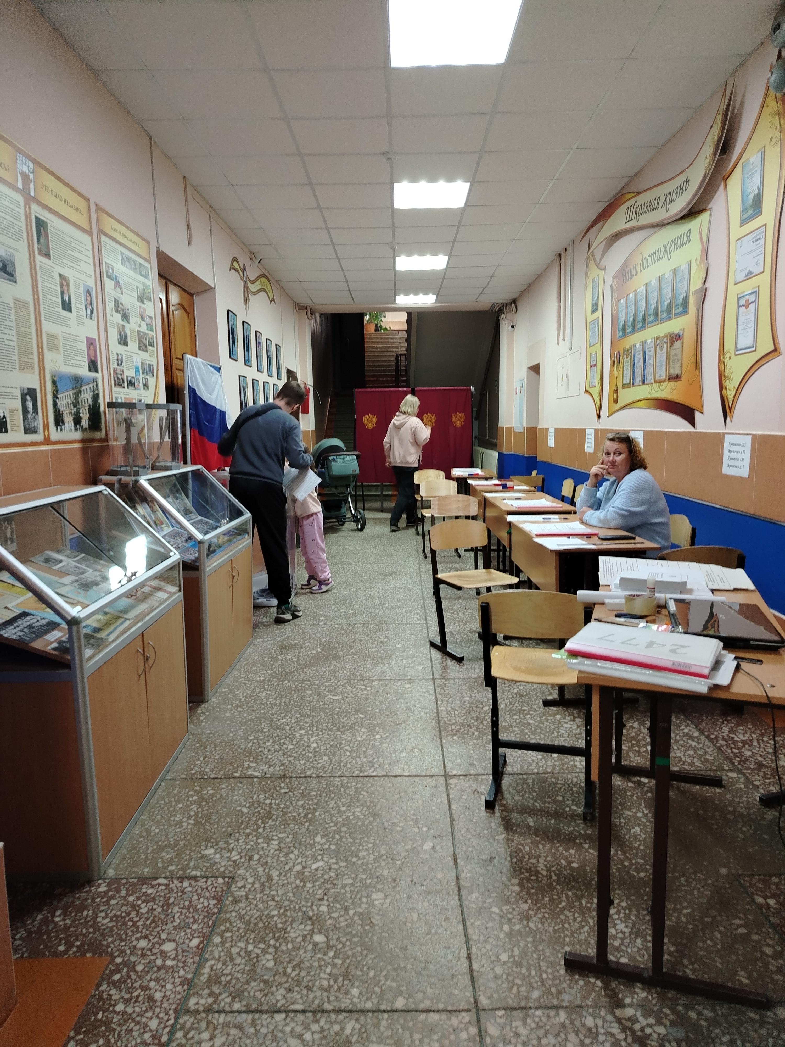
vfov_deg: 71.6
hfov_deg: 56.8
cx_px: 392
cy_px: 524
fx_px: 726
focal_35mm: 24
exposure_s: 1/33.3
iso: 731
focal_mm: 5.25
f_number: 1.75
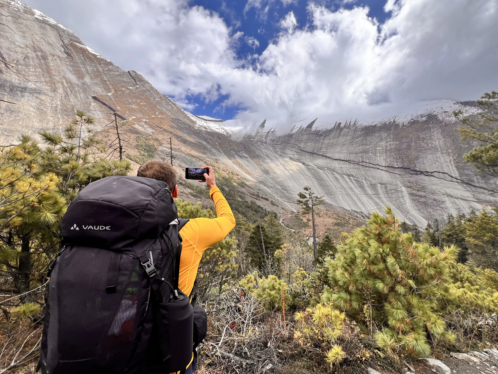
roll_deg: -1.1
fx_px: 201
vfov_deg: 85.7
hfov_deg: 102.0
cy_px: 184
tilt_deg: +5.1
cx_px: 259
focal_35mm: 14
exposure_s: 1/1085
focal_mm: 1.57
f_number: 1.8
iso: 32
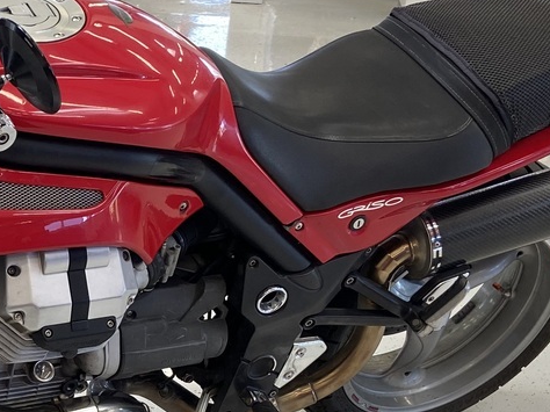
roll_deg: -1.3
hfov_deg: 23.8
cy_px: 316
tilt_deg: -25.2
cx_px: 22
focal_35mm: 79
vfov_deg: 18.5
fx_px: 1255
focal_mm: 4.25
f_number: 1.8
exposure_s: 1/100
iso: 80
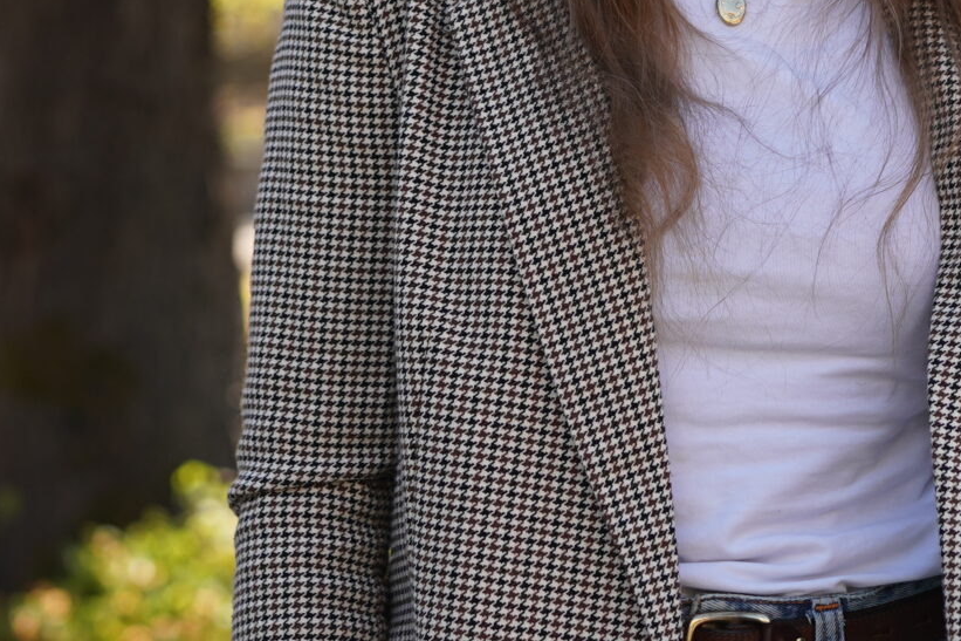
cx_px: 744
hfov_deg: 13.1
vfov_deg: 8.7
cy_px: -187
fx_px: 4163
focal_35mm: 156
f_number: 2.5
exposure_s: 1/640
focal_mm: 50
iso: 100
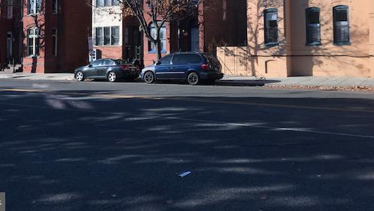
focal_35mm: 39
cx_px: 186
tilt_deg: +2.8
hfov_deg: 51.6
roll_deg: +0.9
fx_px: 387
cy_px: 32
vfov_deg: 29.5
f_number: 1.8
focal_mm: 3.99
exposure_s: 1/2519
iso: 20
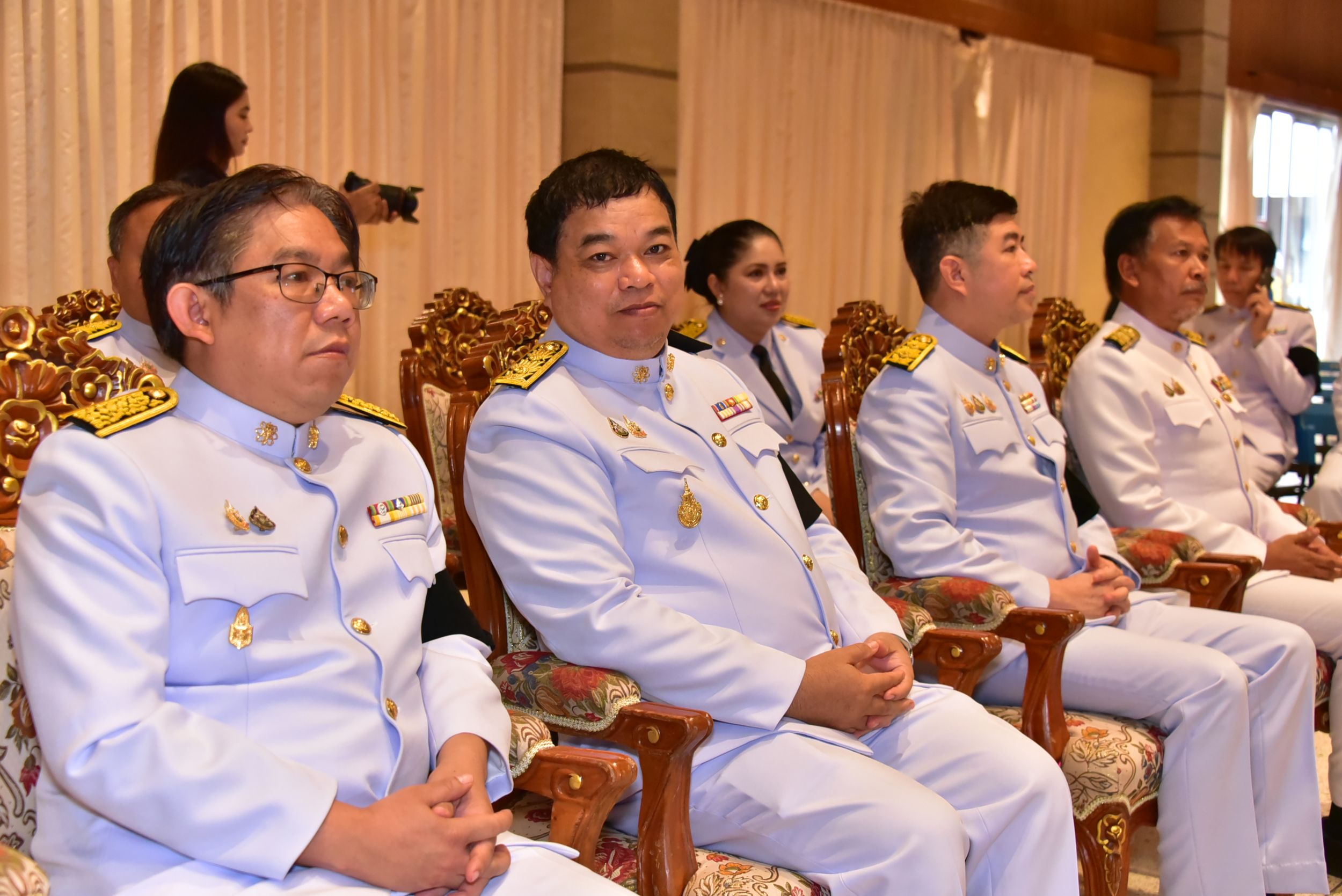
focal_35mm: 48
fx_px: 1790
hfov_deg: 41.1
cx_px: 671
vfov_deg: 28.1
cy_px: 448
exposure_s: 1/200
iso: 4000
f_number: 5.6
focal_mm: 48
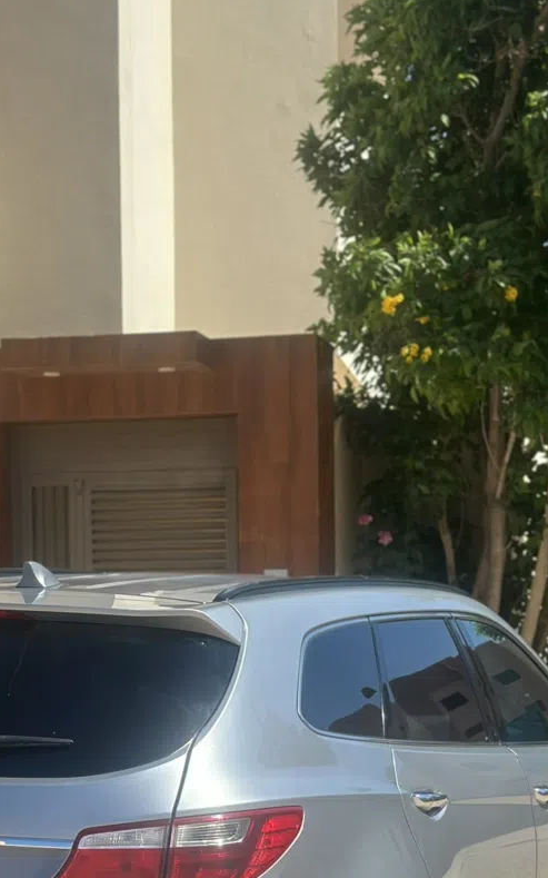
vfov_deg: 23.2
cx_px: 158
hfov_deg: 14.8
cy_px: 694
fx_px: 2103
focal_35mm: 88
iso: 100
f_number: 1.78
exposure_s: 1/5882
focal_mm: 6.86
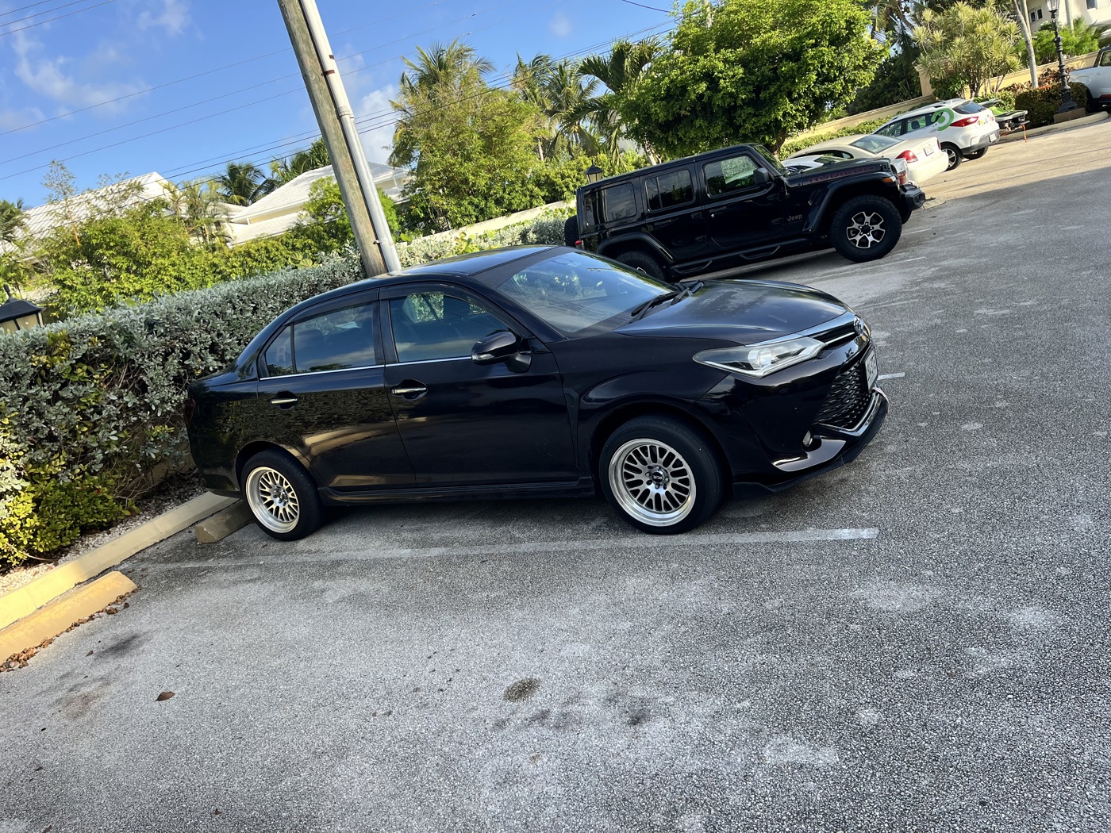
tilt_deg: -12.0
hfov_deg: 67.3
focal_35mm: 26
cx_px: 556
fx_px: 834
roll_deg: +14.4
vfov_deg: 53.1
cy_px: 416
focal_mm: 5.1
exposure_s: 1/668
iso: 50
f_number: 1.6
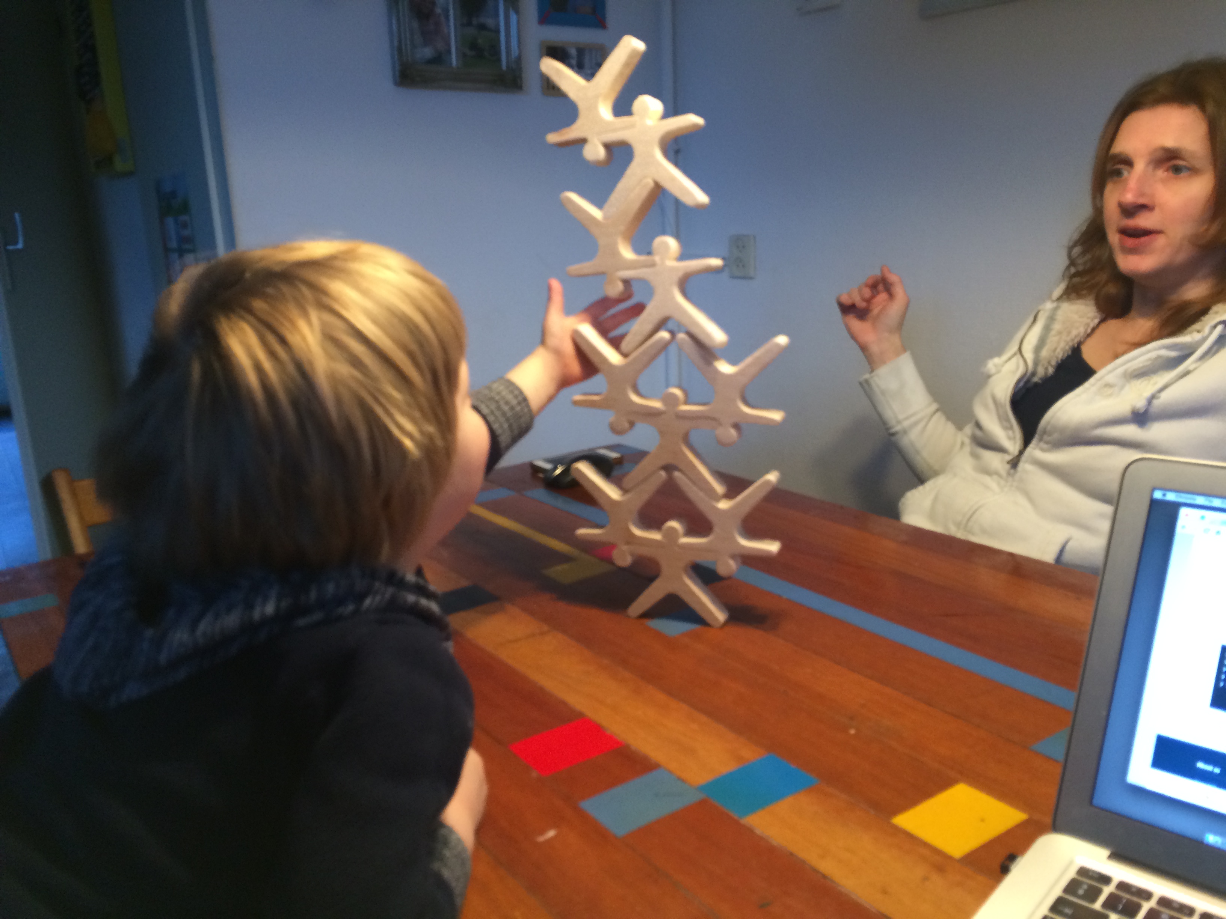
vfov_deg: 48.2
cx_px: 613
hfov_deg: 61.7
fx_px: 1027
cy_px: 460
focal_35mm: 29
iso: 125
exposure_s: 1/30
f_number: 2.2
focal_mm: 4.15
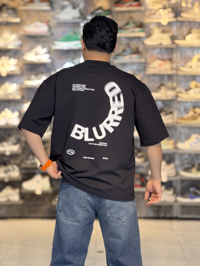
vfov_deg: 16.4
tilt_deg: -3.5
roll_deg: -0.4
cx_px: 100
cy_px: 133
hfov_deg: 12.3
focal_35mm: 120
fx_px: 924
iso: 320
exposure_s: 1/100
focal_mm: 15.66
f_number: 2.8
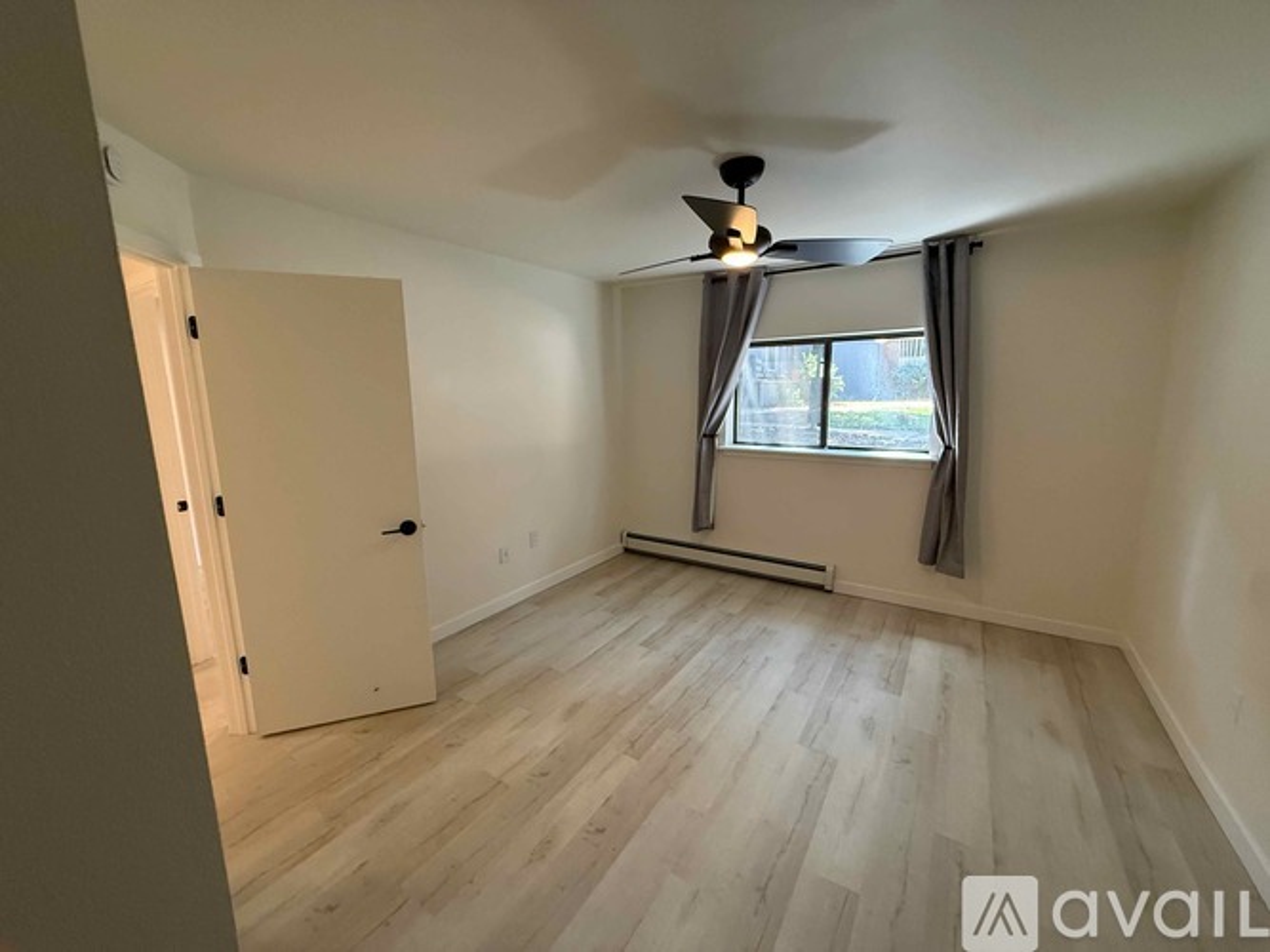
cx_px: 635
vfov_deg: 85.7
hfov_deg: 102.1
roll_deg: +0.6
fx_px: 514
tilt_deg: -9.4
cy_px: 476
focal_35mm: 14
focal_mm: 2.22
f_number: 2.2
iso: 400
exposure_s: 1/120
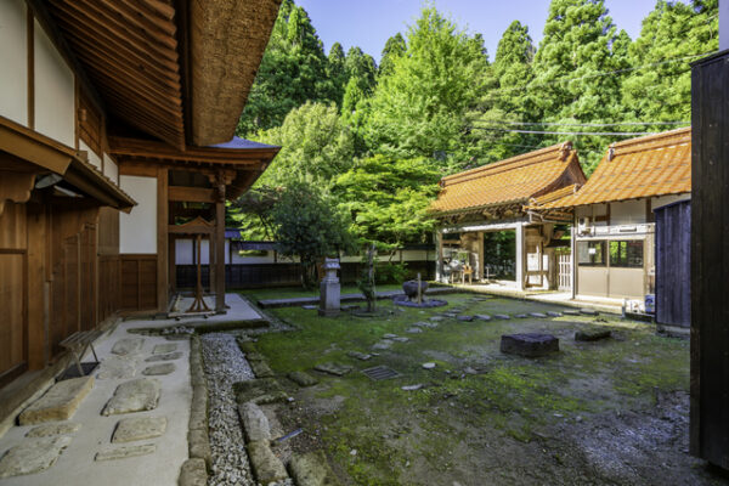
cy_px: 243
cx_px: 364
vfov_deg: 73.7
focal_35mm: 16
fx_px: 324
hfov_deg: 96.7
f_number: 5.6
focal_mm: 16
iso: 160
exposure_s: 1/60
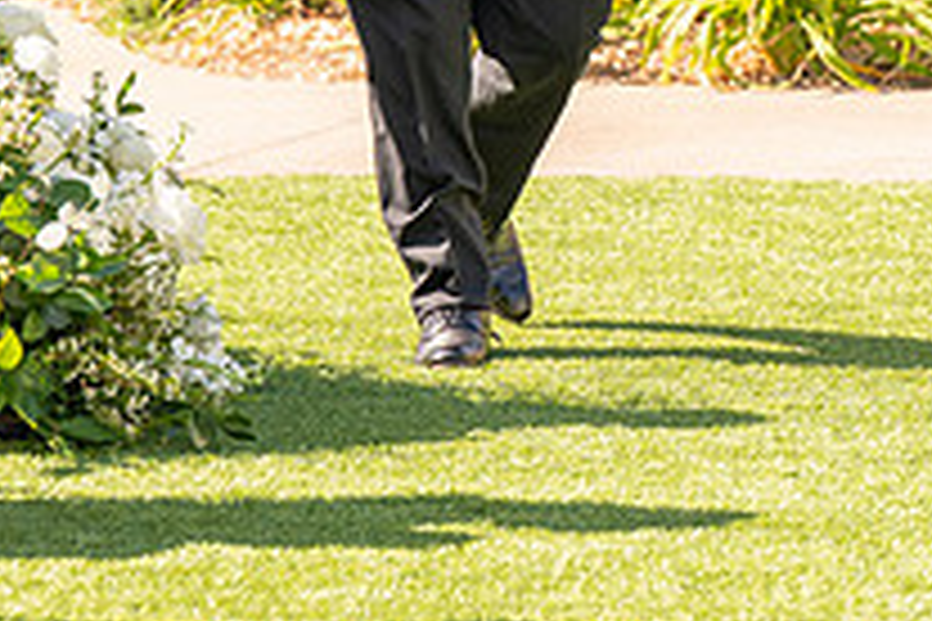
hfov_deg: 5.6
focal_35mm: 365
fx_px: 9449
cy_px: -241
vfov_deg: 3.8
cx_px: 810
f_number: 4.5
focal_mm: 130
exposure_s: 1/800
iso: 200
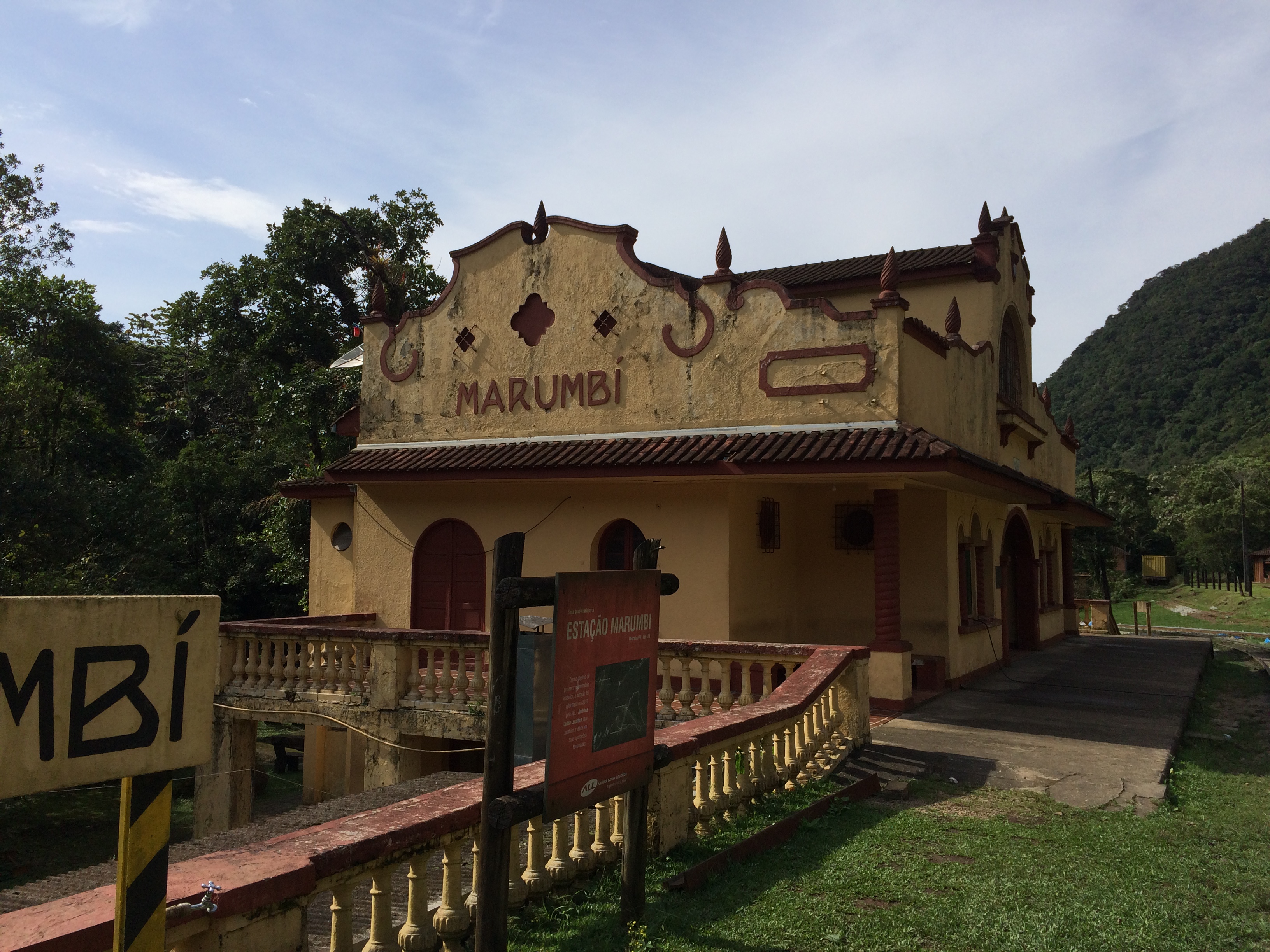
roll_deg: -0.9
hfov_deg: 61.7
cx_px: 635
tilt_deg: +2.8
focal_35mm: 29
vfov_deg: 48.2
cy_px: 476
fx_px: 1064
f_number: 2.2
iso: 32
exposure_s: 1/2933
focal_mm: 4.15
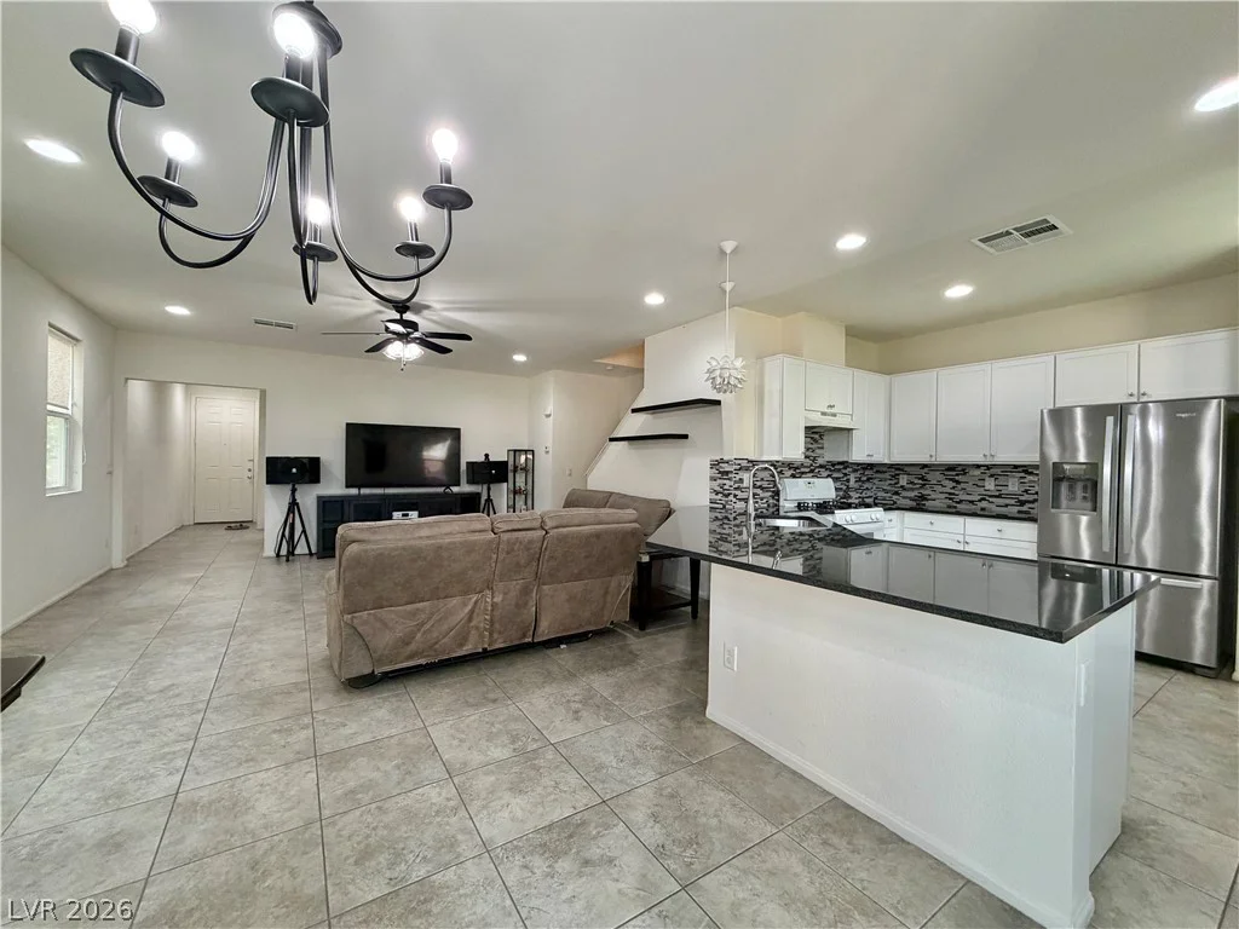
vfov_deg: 85.7
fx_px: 501
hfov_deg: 102.1
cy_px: 464
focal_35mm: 14
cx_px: 620
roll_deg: -1.1
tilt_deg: -0.7
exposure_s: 1/120
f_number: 2.2
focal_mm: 2.22
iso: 320
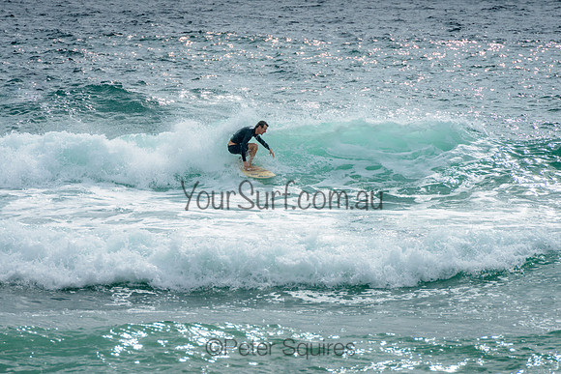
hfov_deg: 4.2
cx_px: 238
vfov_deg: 2.8
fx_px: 7640
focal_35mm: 490
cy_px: 161
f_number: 13
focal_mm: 400
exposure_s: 1/1600
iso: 500
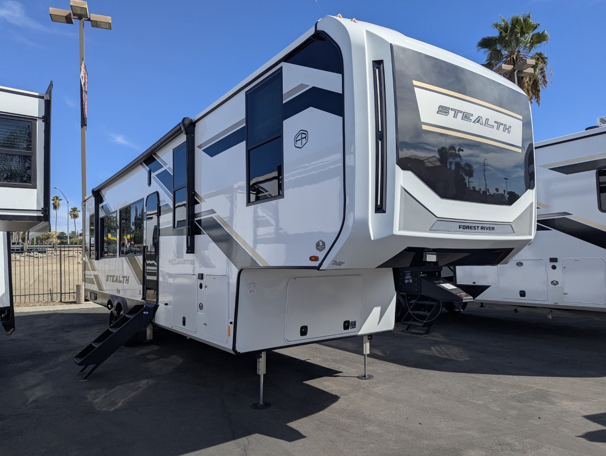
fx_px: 421
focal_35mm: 24
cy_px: 228
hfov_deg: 71.5
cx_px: 303
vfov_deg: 56.9
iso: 44
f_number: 1.85
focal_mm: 6.81
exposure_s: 1/2976
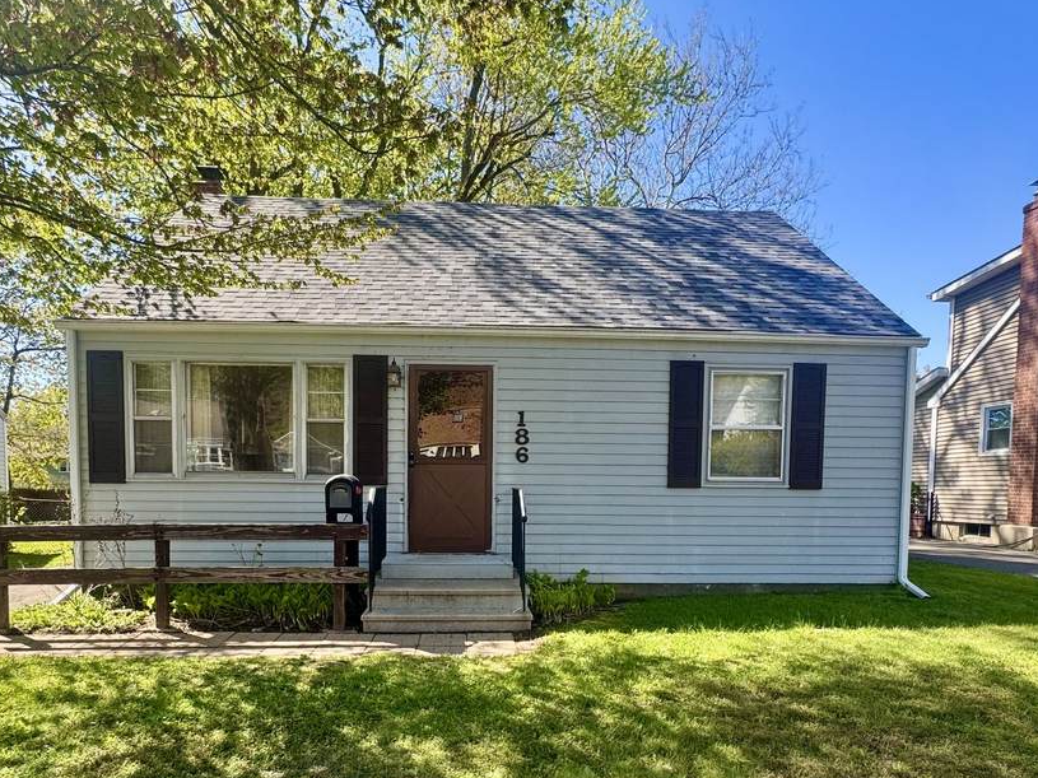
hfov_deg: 76.3
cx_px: 483
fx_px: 660
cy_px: 523
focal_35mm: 22
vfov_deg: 59.6
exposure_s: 1/340
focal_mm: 2.22
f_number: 2.2
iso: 40
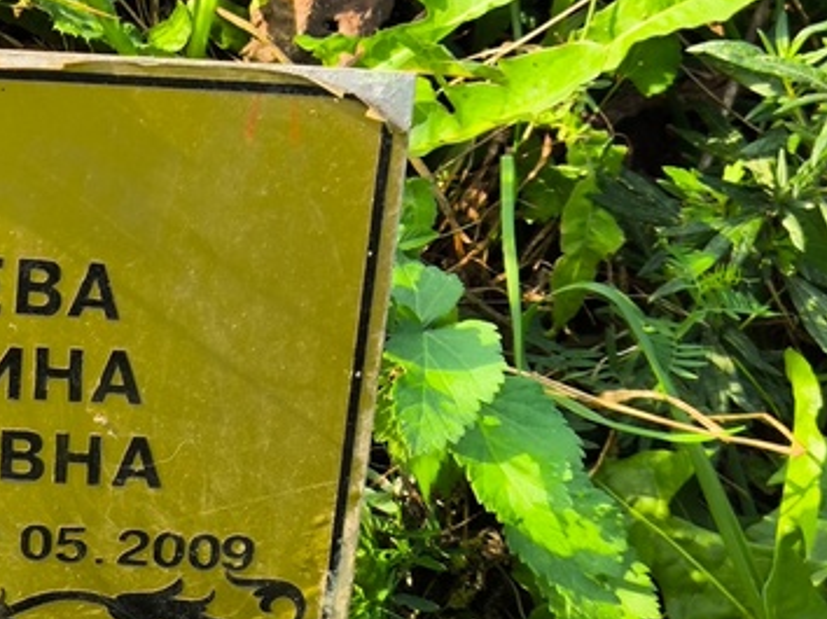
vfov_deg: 13.1
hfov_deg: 17.1
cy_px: 353
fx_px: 2698
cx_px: 60
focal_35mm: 113
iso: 50
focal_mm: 4.71
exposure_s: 1/386
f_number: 1.7
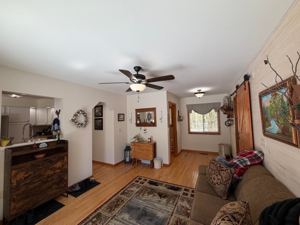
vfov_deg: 85.7
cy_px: 112
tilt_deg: +2.4
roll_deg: +2.5
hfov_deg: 102.1
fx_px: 121
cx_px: 150
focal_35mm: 14
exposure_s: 1/120
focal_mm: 2.22
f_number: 2.2
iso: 64
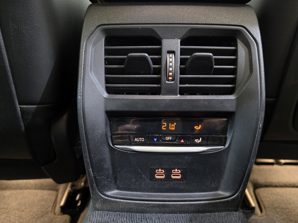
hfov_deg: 73.9
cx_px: 149
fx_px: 198
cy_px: 112
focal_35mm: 23
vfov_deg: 58.9
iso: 1000
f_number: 1.4
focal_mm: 6.5
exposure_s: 1/16.7
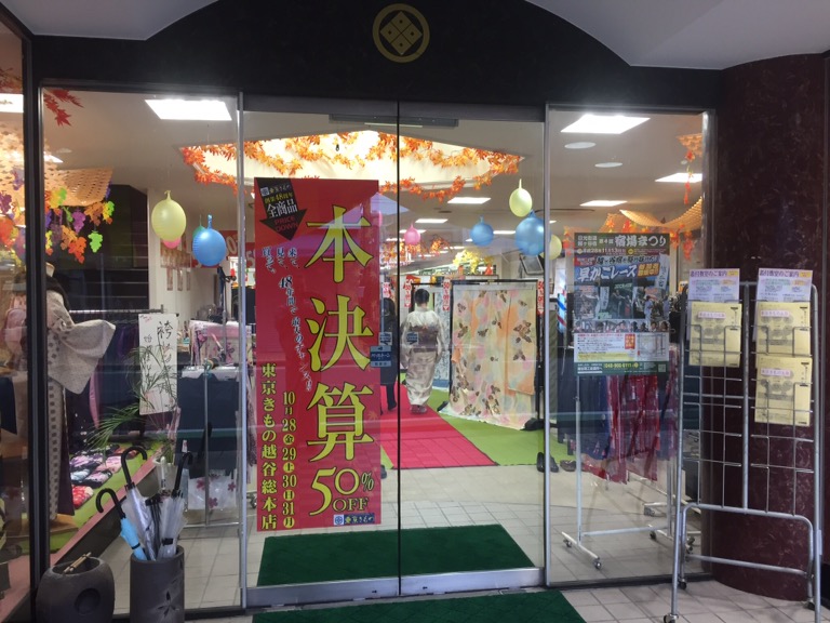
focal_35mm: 29
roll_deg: -0.1
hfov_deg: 61.7
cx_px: 415
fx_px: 695
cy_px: 312
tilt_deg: -0.6
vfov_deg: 48.2
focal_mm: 4.15
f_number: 2.2
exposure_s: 1/30
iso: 32
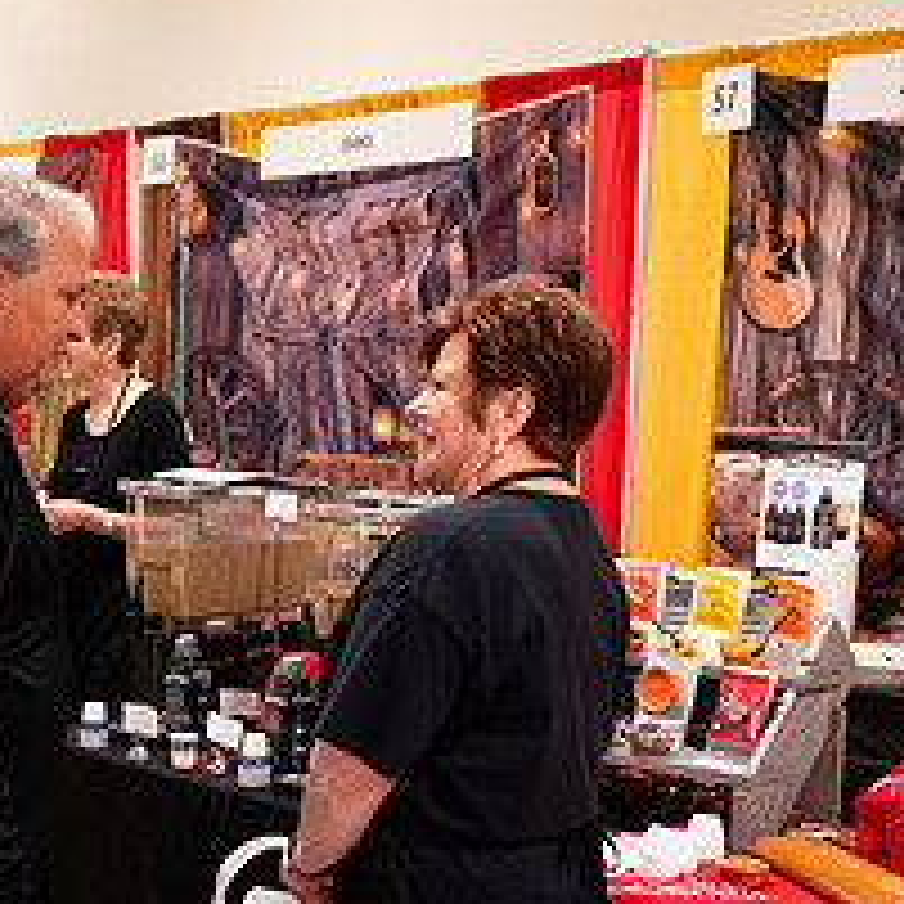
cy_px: 623
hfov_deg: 28.7
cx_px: 243
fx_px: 1743
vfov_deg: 28.8
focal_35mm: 59
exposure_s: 1/200
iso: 1250
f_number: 1.8
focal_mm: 24
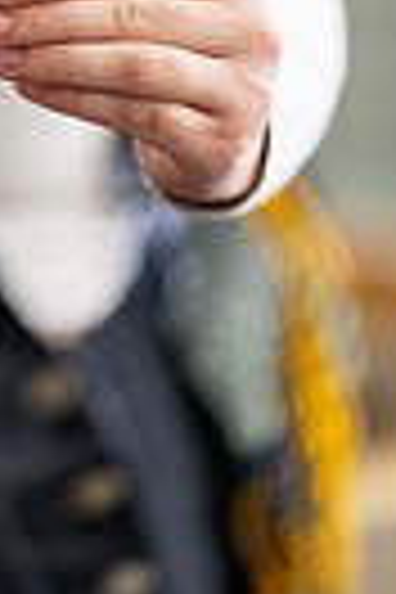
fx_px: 5923
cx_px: -230
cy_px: -324
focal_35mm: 359
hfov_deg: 3.8
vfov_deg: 5.7
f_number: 1.4
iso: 100
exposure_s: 1/400
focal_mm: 105
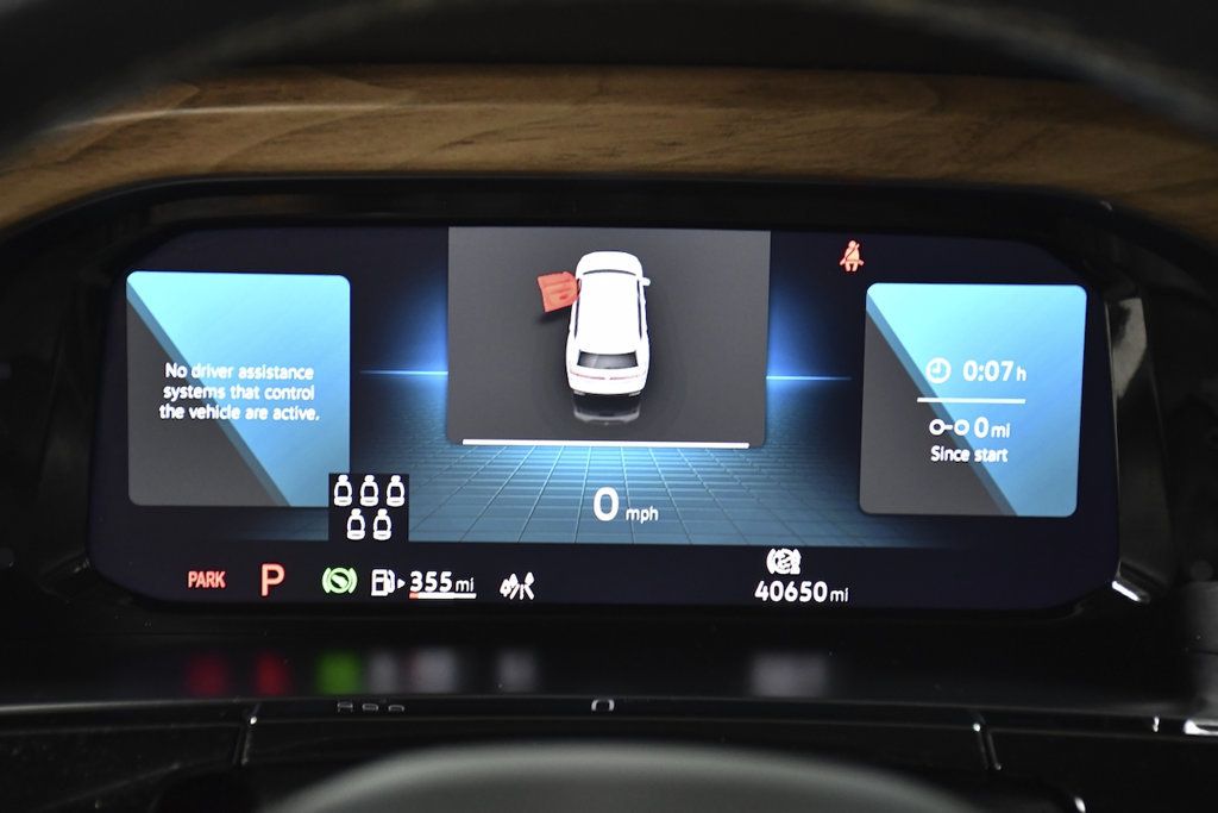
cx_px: 609
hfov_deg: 24.2
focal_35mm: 84
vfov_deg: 16.3
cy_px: 406
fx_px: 2842
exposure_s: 1/80
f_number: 4.8
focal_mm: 56
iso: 2500
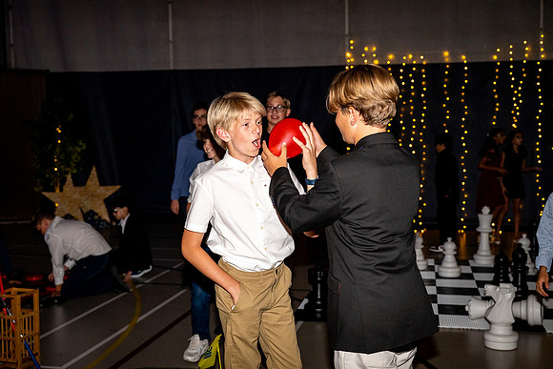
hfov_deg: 41.9
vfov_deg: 28.7
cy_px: 184
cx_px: 276
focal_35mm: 47
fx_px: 722
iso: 1250
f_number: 4
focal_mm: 47
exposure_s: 1/100
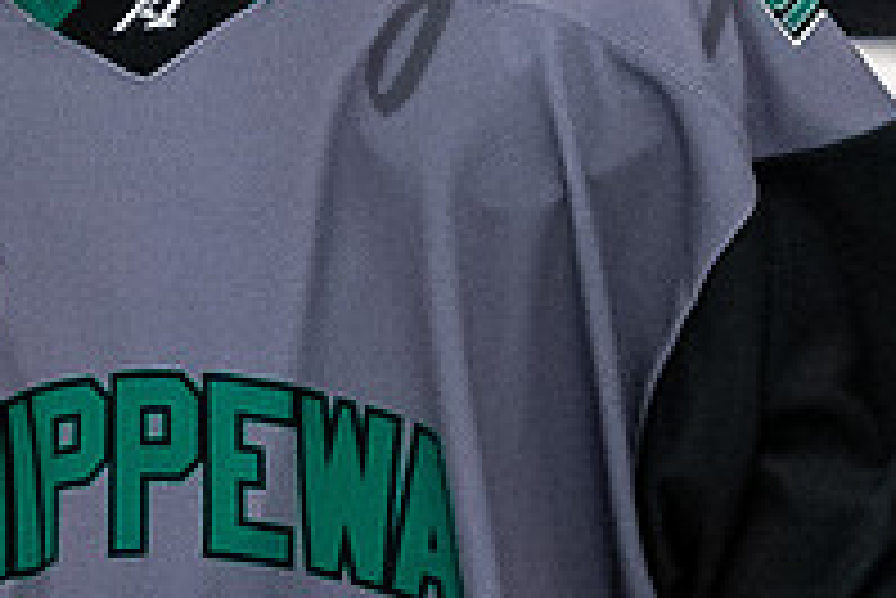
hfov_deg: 1.1
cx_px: 238
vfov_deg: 0.7
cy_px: -213
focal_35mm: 1896
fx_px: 47222
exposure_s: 1/800
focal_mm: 200
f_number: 3.5
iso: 2500
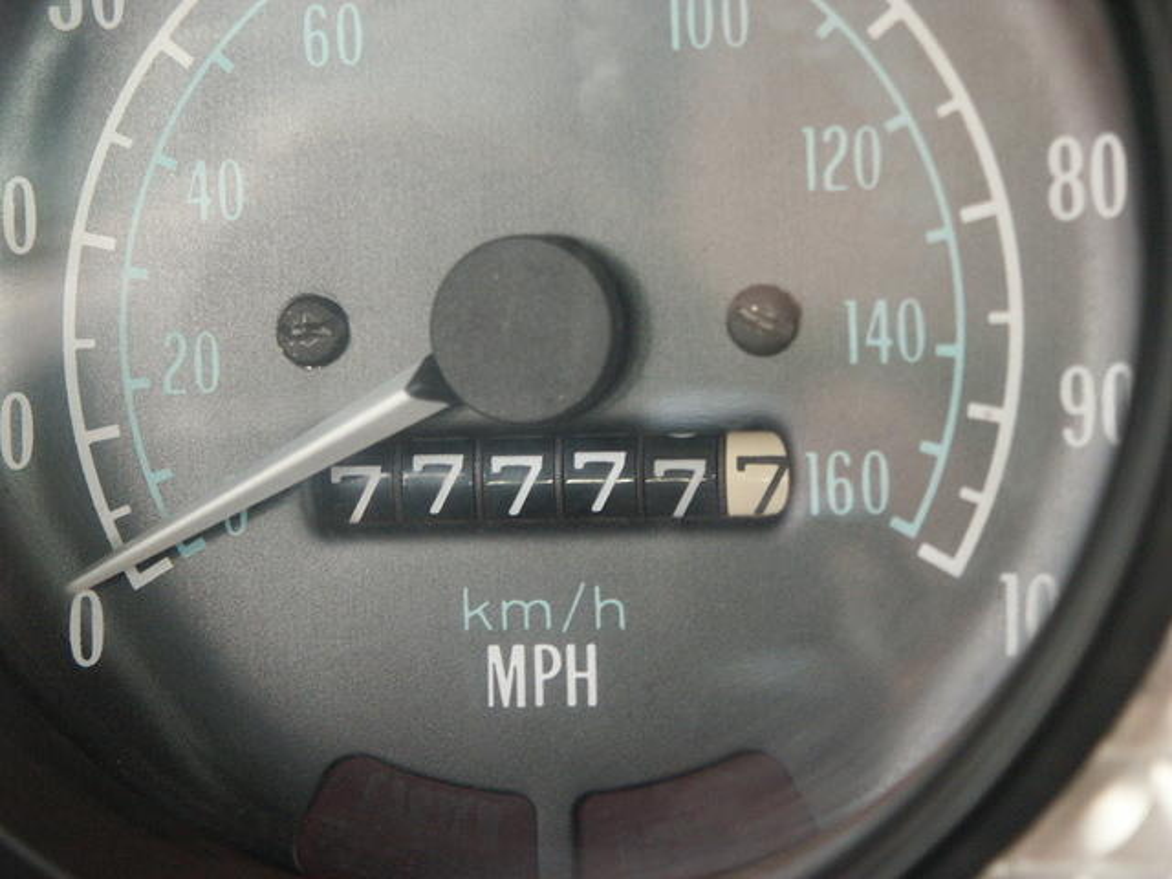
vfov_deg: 8.4
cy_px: 440
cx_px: 586
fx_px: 5993
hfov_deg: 11.2
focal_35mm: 177
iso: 200
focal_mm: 44.82
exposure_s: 1/60
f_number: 3.5
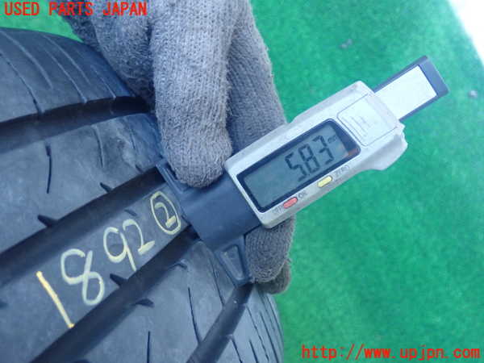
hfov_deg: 46.8
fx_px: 559
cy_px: 182
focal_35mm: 40
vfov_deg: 36.0
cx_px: 242
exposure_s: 1/40
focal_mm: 7.34
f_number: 2.8
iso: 400
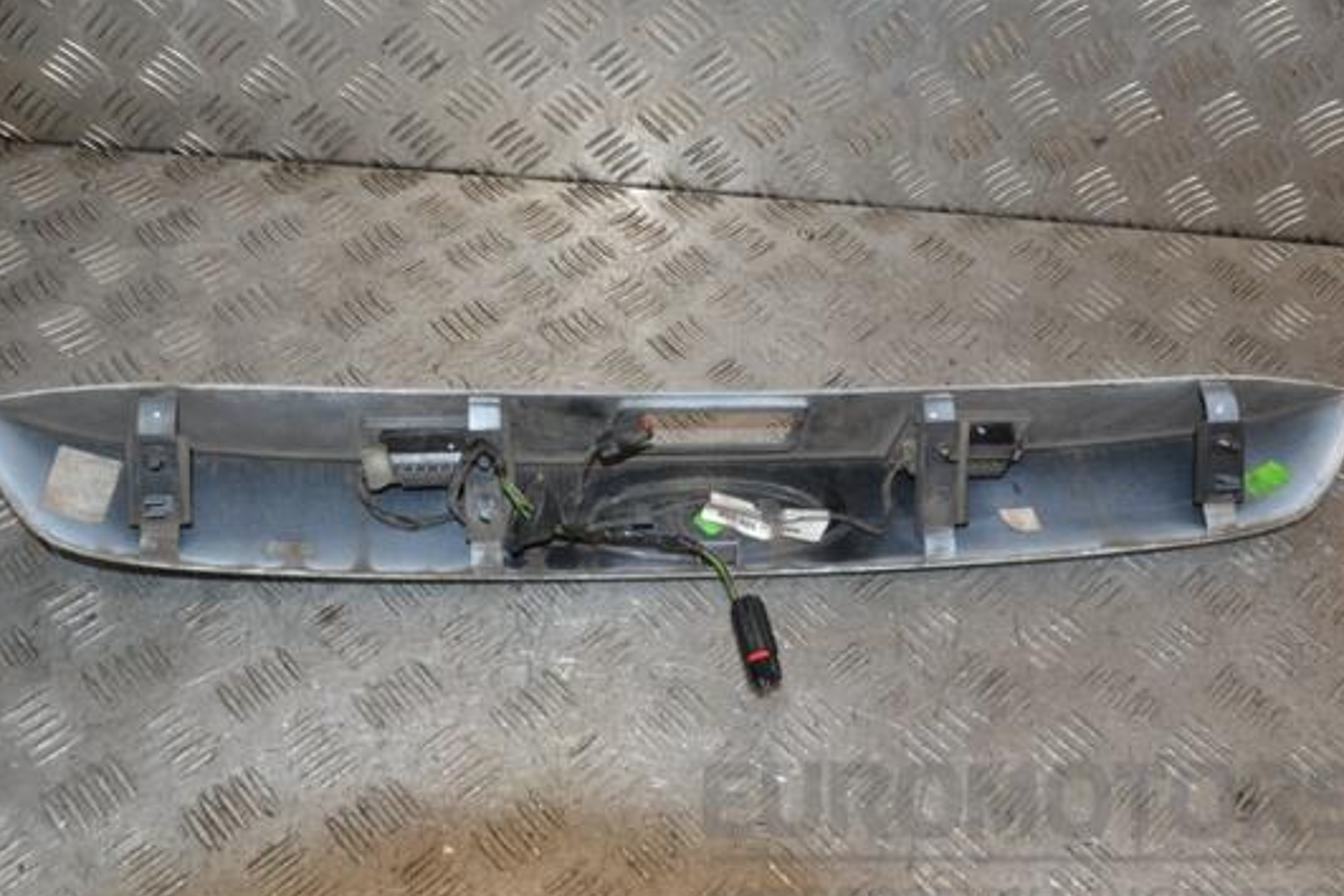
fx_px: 1328
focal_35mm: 36
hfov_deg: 53.7
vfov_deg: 37.3
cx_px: 656
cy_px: 463
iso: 800
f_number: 7.1
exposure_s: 1/200
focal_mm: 21
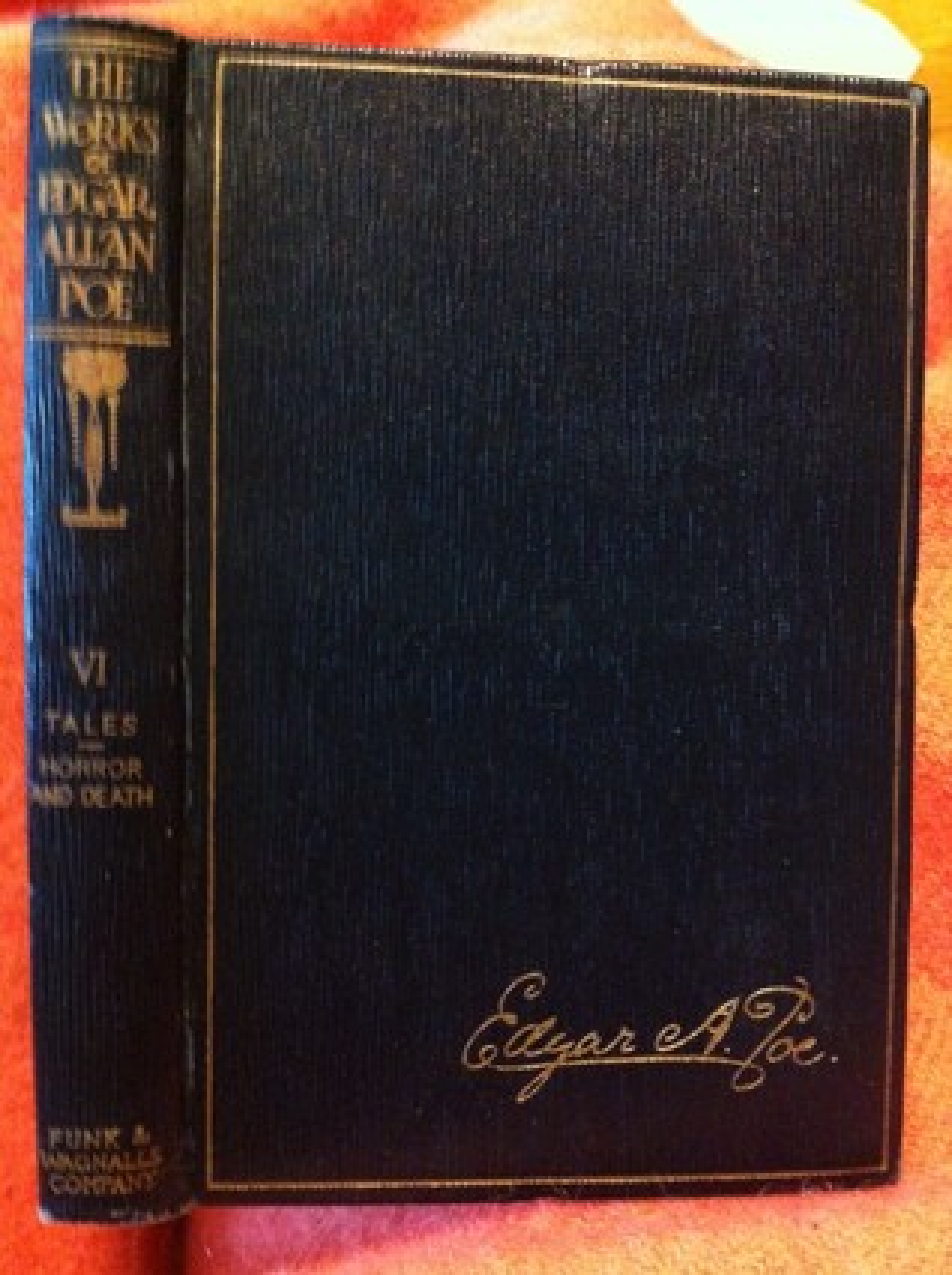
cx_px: 476
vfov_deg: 52.7
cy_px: 638
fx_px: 1287
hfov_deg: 40.6
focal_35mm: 35
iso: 1000
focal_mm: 3.85
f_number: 2.8
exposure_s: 1/15
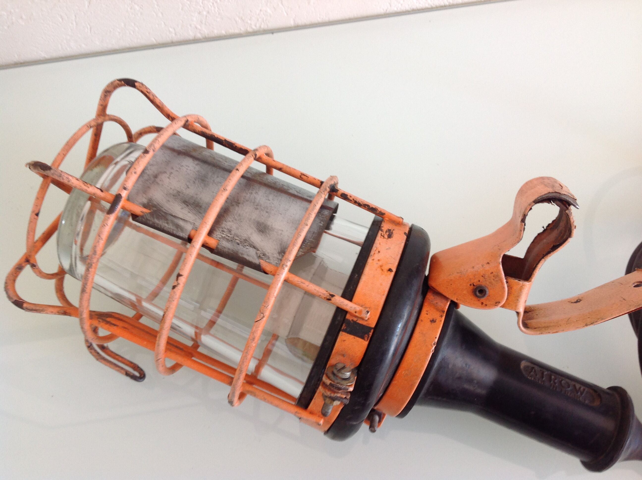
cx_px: 321
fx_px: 648
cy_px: 240
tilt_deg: -67.3
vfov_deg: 40.6
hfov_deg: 52.7
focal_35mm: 35
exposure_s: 1/24
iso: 50
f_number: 2.4
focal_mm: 4.28
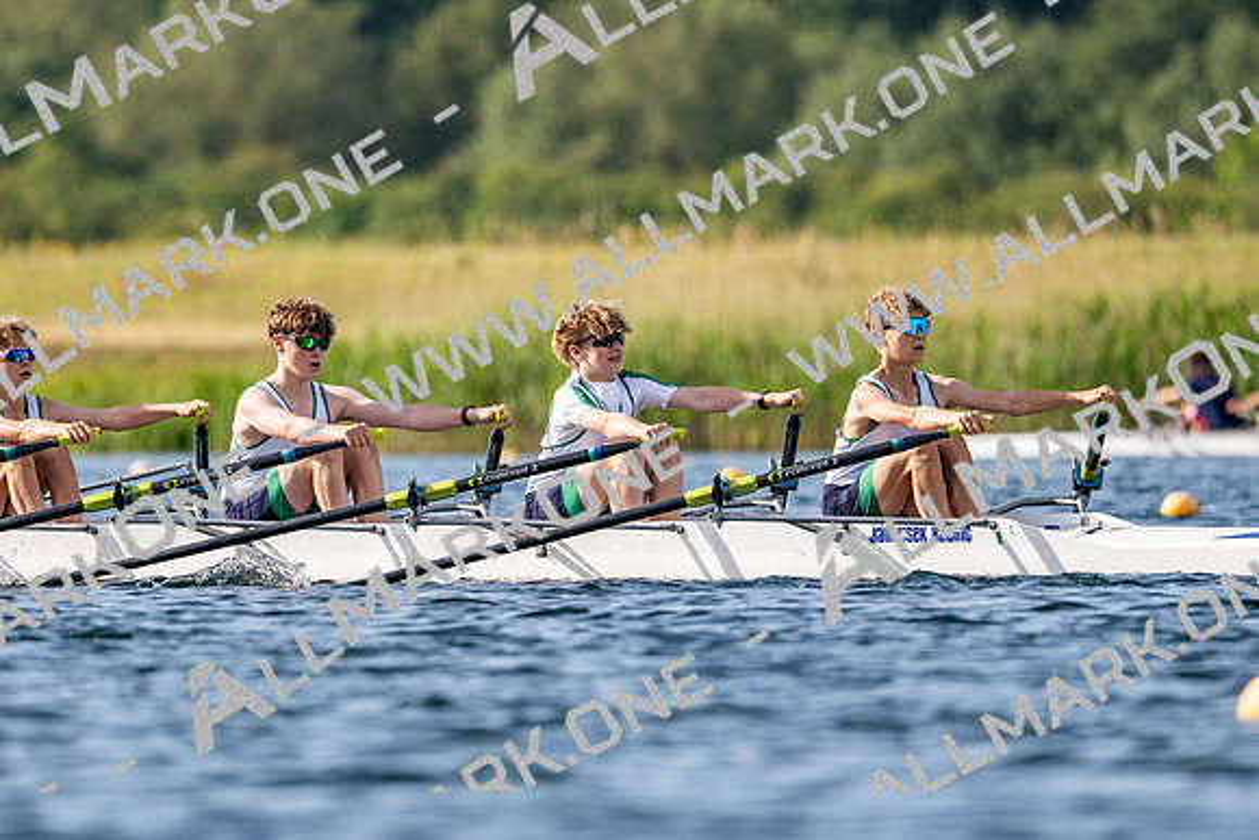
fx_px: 20998
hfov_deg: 3.4
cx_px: 630
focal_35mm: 600
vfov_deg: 2.3
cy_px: 420
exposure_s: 1/2500
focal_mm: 400
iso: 360
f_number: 4.5
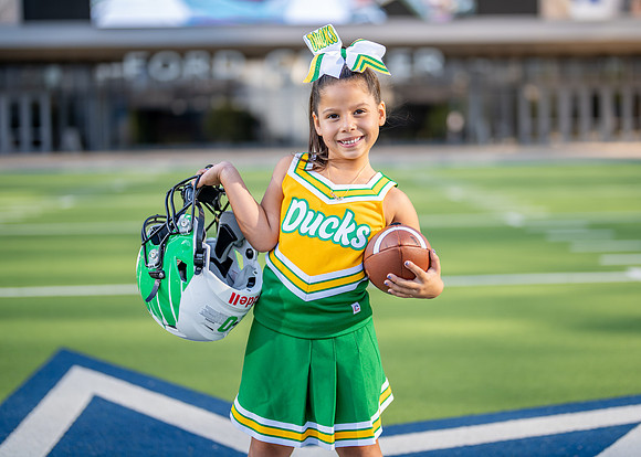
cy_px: 196
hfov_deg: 31.8
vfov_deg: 23.0
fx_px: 1123
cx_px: 352
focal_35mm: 62
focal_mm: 50
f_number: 1.2
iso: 100
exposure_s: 1/2500
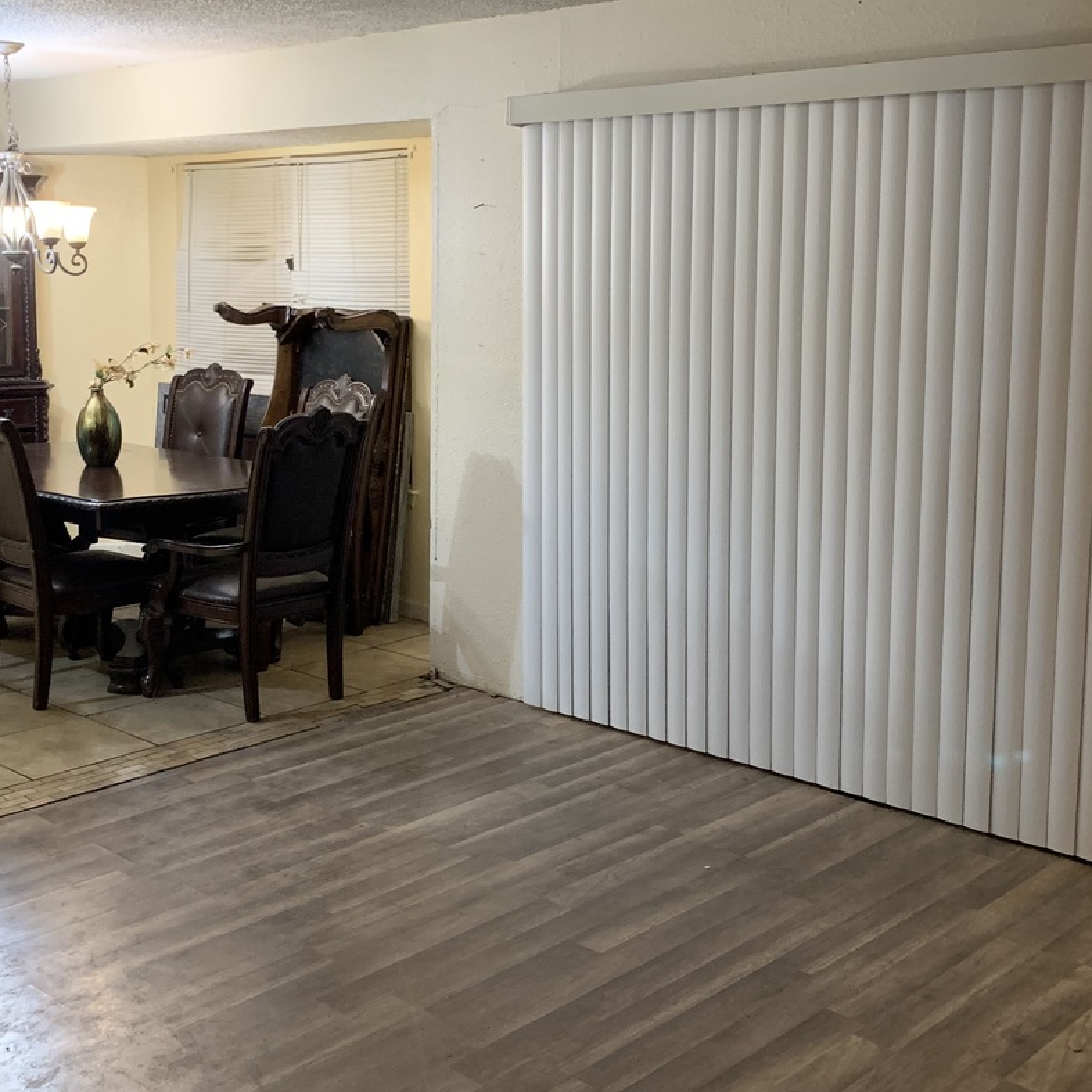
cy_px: 471
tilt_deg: -9.5
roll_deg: +1.1
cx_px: 492
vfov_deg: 39.9
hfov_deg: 40.0
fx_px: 1499
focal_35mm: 42
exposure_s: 1/30
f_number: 1.8
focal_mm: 4.25
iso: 400
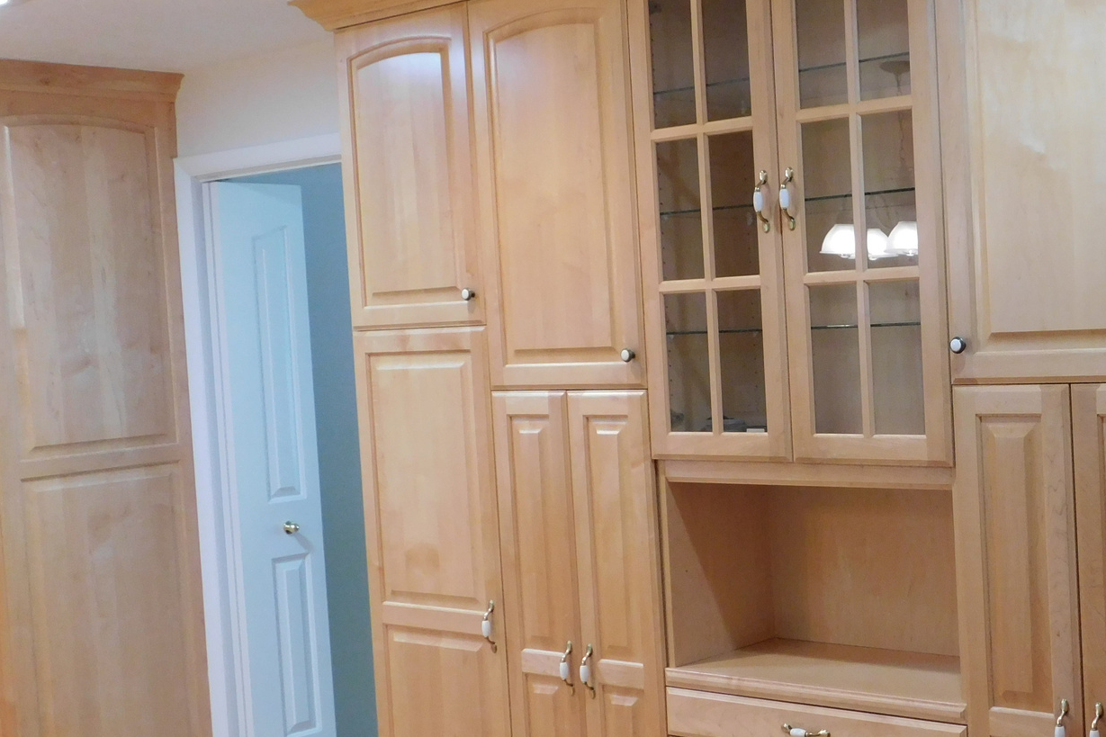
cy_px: 388
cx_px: 913
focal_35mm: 52
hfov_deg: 36.6
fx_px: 1597
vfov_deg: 26.0
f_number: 3.2
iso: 280
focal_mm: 5.3
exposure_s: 1/30
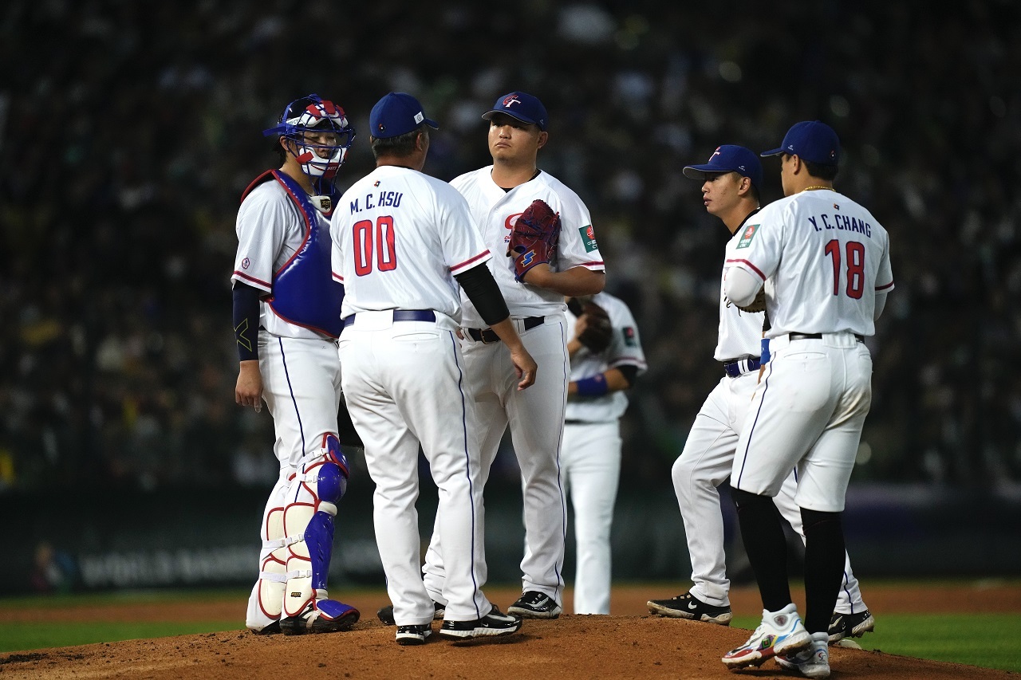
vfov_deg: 3.4
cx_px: 510
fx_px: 11342
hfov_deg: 5.2
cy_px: 340
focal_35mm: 400
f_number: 2.8
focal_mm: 400
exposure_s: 1/3200
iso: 4000
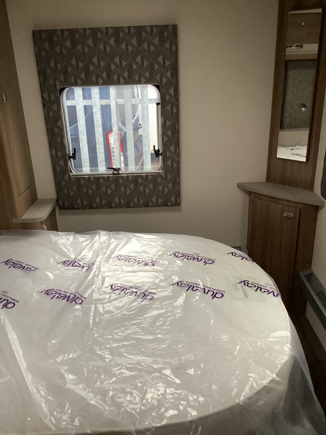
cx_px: 163
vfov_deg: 58.4
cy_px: 218
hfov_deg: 45.4
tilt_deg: -23.0
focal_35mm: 31
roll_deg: +1.4
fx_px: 389
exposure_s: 1/60
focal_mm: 3.3
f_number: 2.4
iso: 200
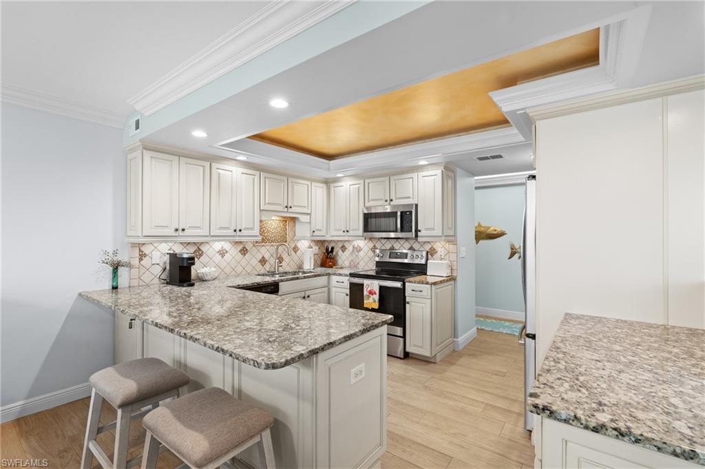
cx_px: 352
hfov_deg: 96.8
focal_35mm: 16
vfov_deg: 73.7
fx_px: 313
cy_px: 234
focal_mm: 16
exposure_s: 1/1.25
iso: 200
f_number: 10
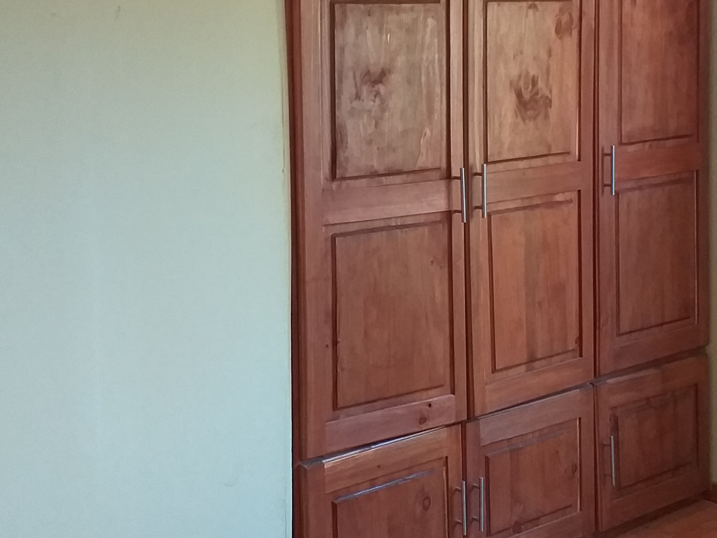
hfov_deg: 33.2
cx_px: 353
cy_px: 154
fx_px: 1202
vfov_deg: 25.0
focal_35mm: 58
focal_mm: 3.6
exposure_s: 1/50
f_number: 1.9
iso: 160
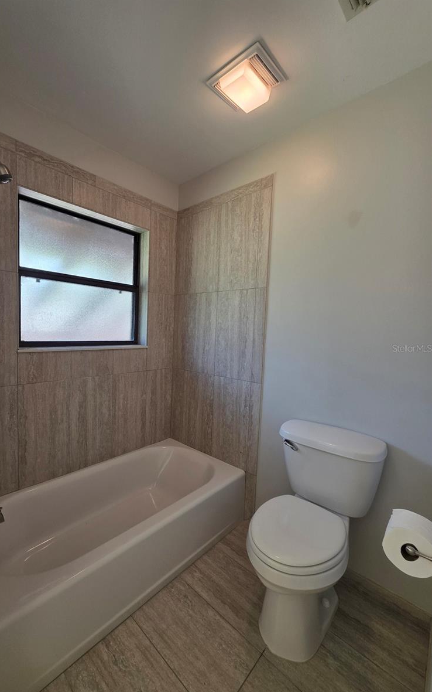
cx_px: 170
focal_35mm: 14
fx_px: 264
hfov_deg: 77.6
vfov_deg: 105.3
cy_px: 348
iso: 125
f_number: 1.9
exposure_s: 1/120
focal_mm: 2.2
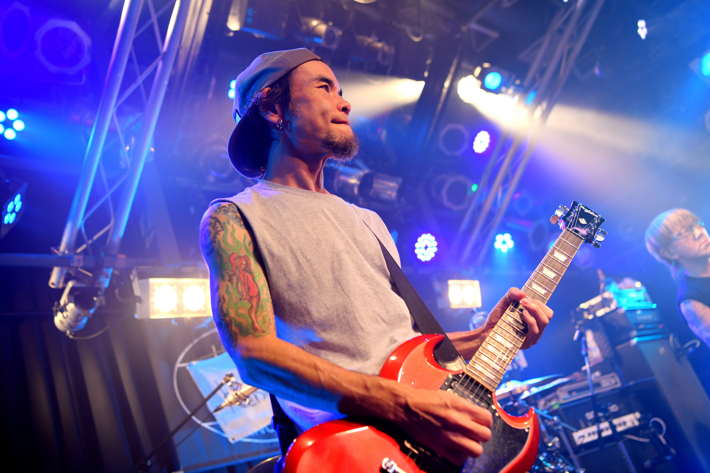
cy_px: 236
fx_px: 789
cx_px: 355
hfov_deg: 48.5
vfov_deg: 33.4
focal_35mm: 40
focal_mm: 40
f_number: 3.5
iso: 800
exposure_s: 1/500
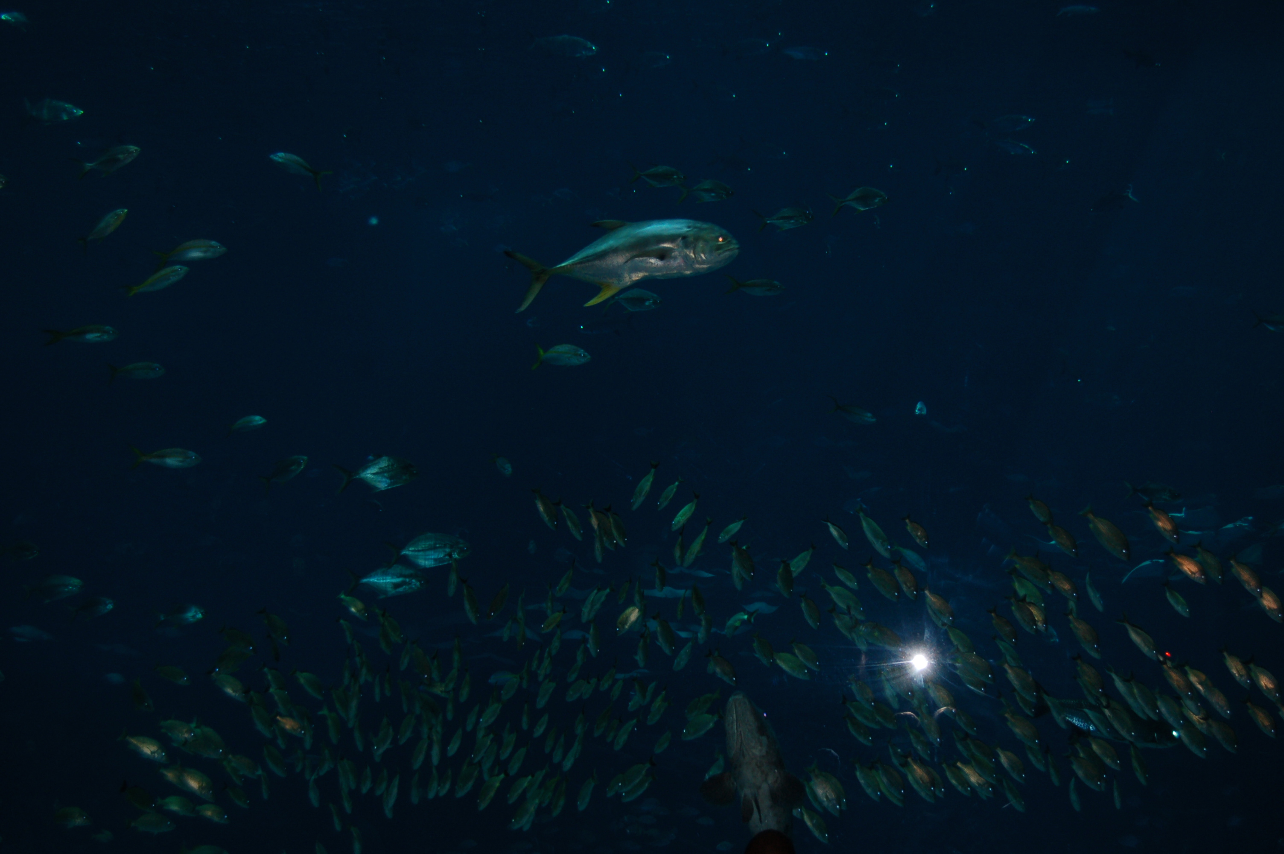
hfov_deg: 35.1
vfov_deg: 23.7
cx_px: 642
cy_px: 427
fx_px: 2031
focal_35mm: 57
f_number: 4.8
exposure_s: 1/60
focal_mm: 38
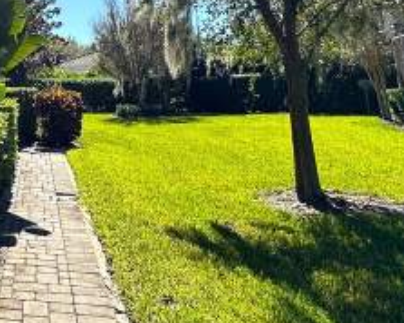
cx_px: -62
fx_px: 585
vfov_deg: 28.5
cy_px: -15
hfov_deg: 32.5
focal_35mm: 49
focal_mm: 2.22
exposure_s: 1/1366
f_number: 2.2
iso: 40
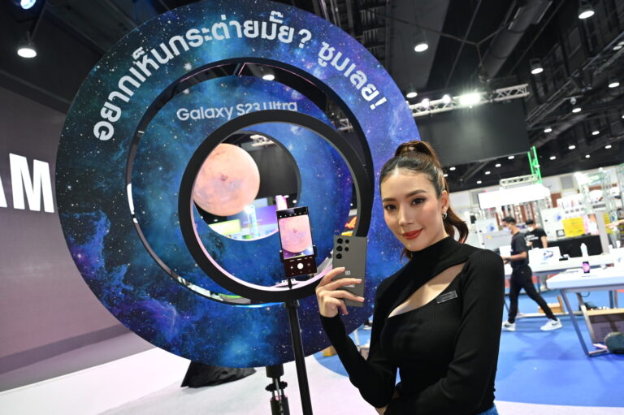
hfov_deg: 63.7
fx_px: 502
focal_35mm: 29
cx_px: 312
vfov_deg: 44.9
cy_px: 208
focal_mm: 29
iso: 1600
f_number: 5.6
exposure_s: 1/60
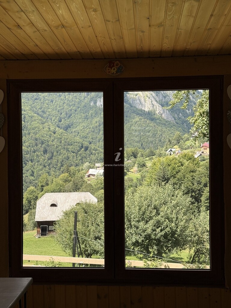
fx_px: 427
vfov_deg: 39.7
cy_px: 154
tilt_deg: -1.7
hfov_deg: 30.3
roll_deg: -0.1
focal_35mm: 48
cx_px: 116
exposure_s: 1/1167
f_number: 1.78
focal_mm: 6.76
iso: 64
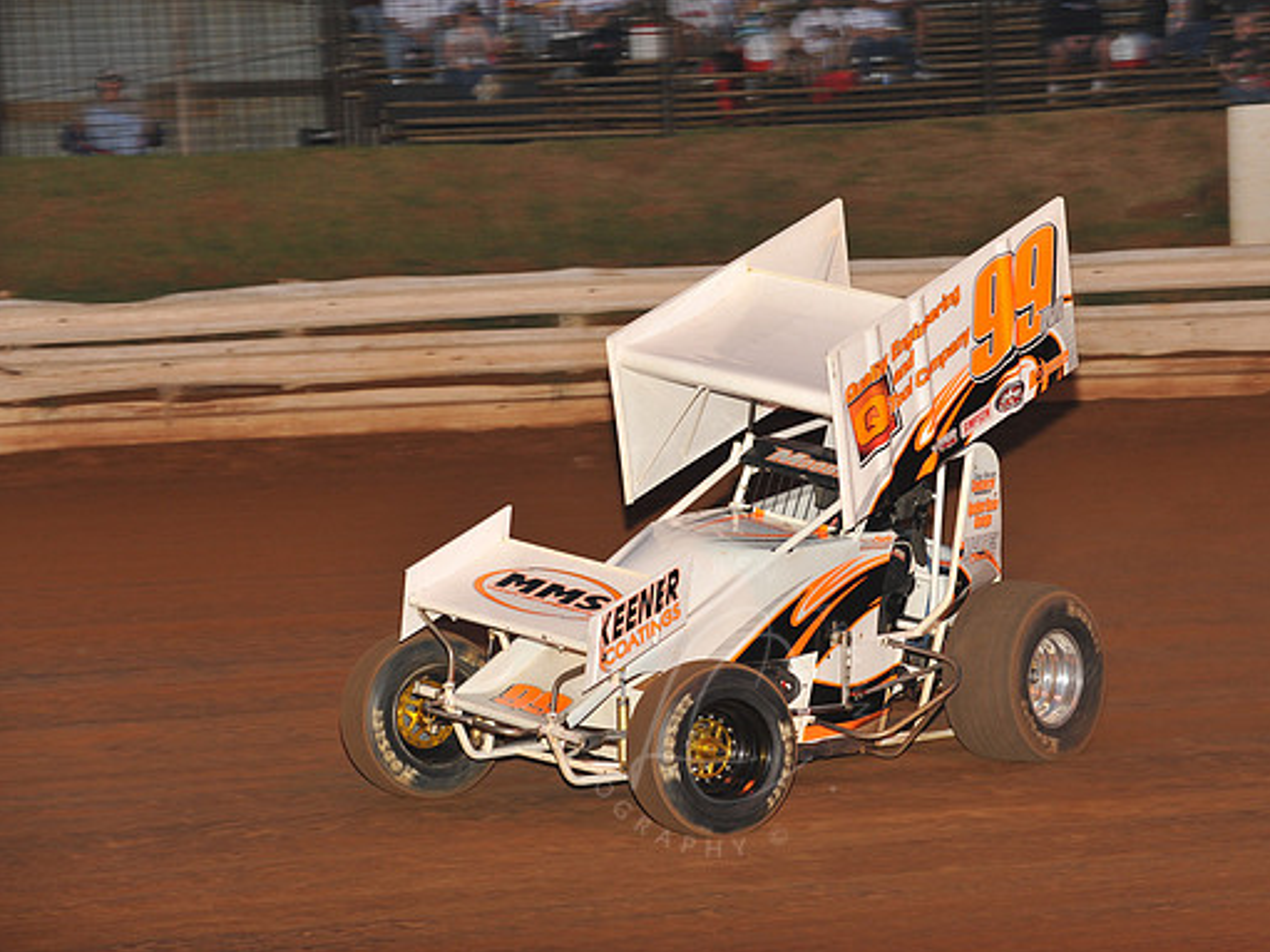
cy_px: 477
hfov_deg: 15.1
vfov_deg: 11.3
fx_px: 4805
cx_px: 718
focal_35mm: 131
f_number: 6.3
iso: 1000
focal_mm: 120
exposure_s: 1/320
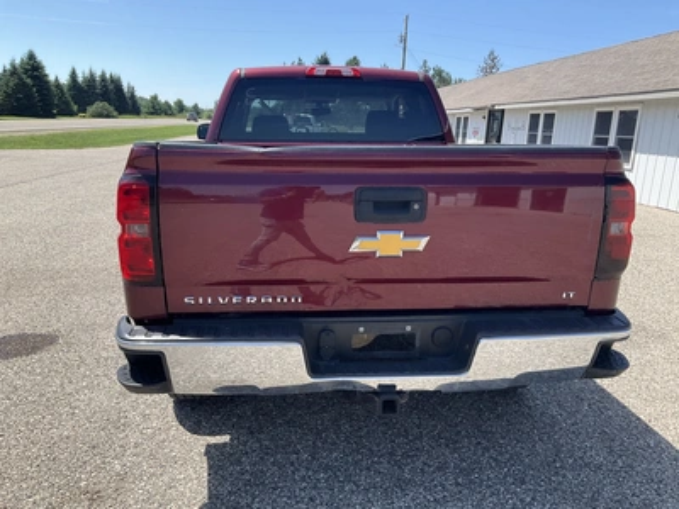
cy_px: 254
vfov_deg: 48.2
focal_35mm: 29
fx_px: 569
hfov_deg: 61.7
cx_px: 340
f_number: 1.8
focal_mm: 3
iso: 25
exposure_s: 1/978
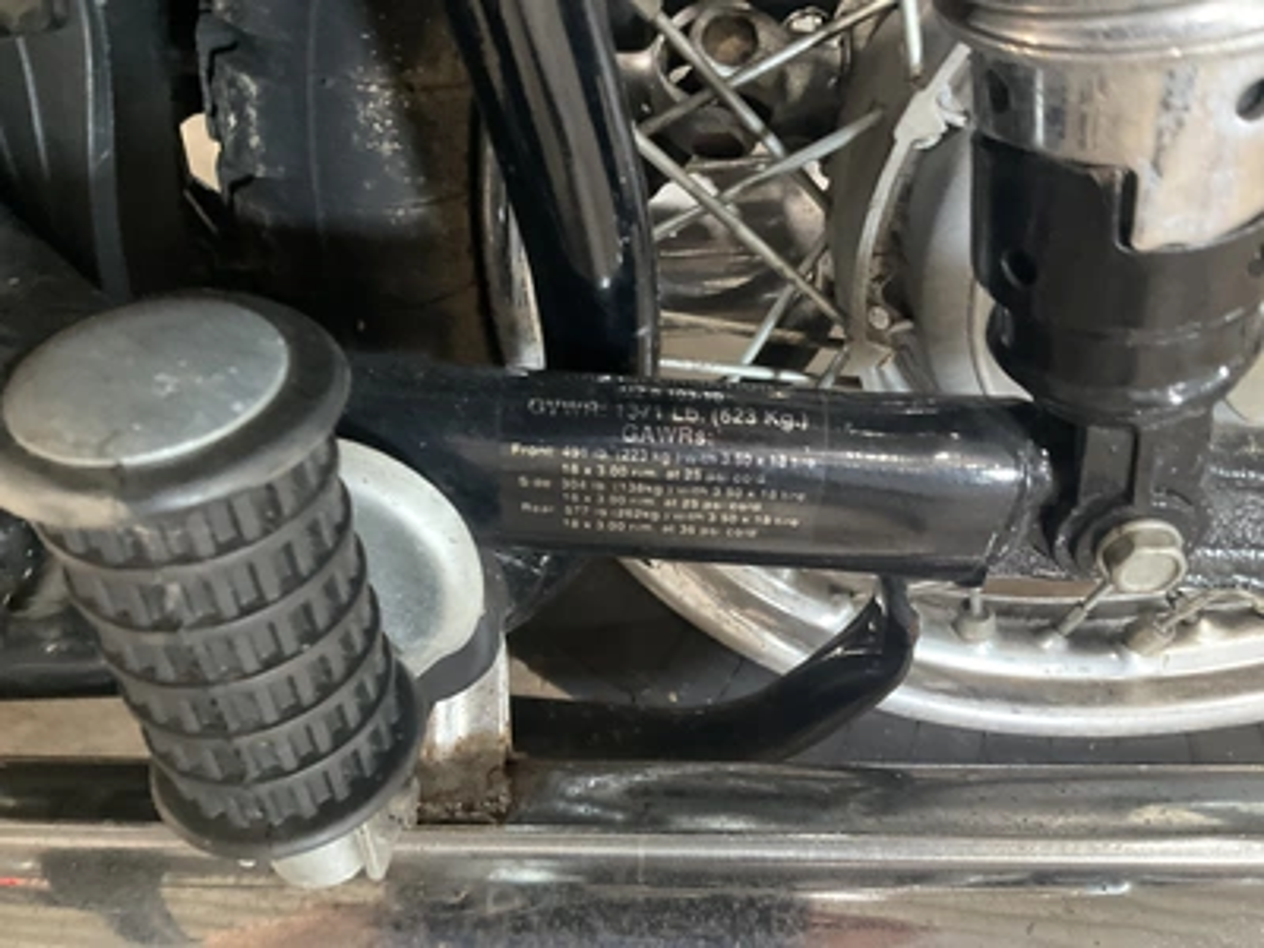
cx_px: 632
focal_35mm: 29
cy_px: 474
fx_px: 1059
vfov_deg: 48.2
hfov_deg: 61.7
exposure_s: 1/30
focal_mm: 3
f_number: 1.8
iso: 400
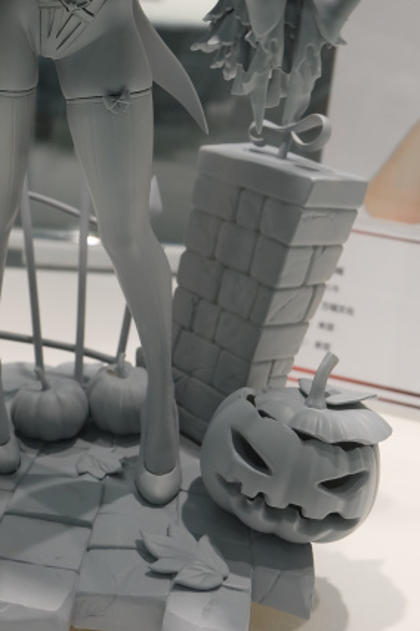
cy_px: 77
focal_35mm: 75
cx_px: 107
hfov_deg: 18.0
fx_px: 1315
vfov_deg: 26.2
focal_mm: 26.9
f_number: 5.6
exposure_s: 1/125
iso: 400
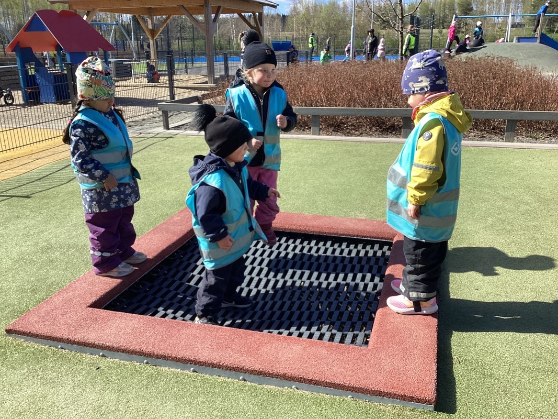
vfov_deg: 45.4
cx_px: 279
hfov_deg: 58.4
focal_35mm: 31
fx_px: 500
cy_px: 210
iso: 25
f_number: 2.4
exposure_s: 1/691
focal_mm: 3.3
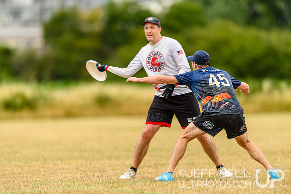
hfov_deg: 5.2
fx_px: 3234
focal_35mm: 400
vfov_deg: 3.4
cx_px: 146
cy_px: 97
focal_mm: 400
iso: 110
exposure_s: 1/1000
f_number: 3.2
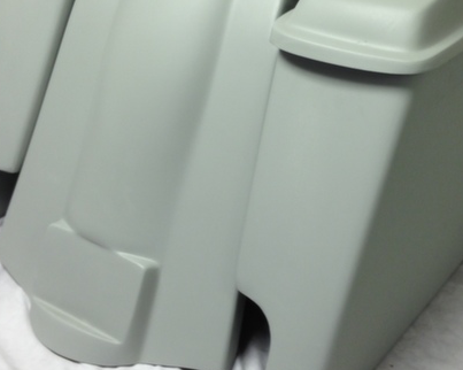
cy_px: 122
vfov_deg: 23.7
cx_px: 295
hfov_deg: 29.4
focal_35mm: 64
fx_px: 877
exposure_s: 1/20
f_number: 2.4
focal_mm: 4.12
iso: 50
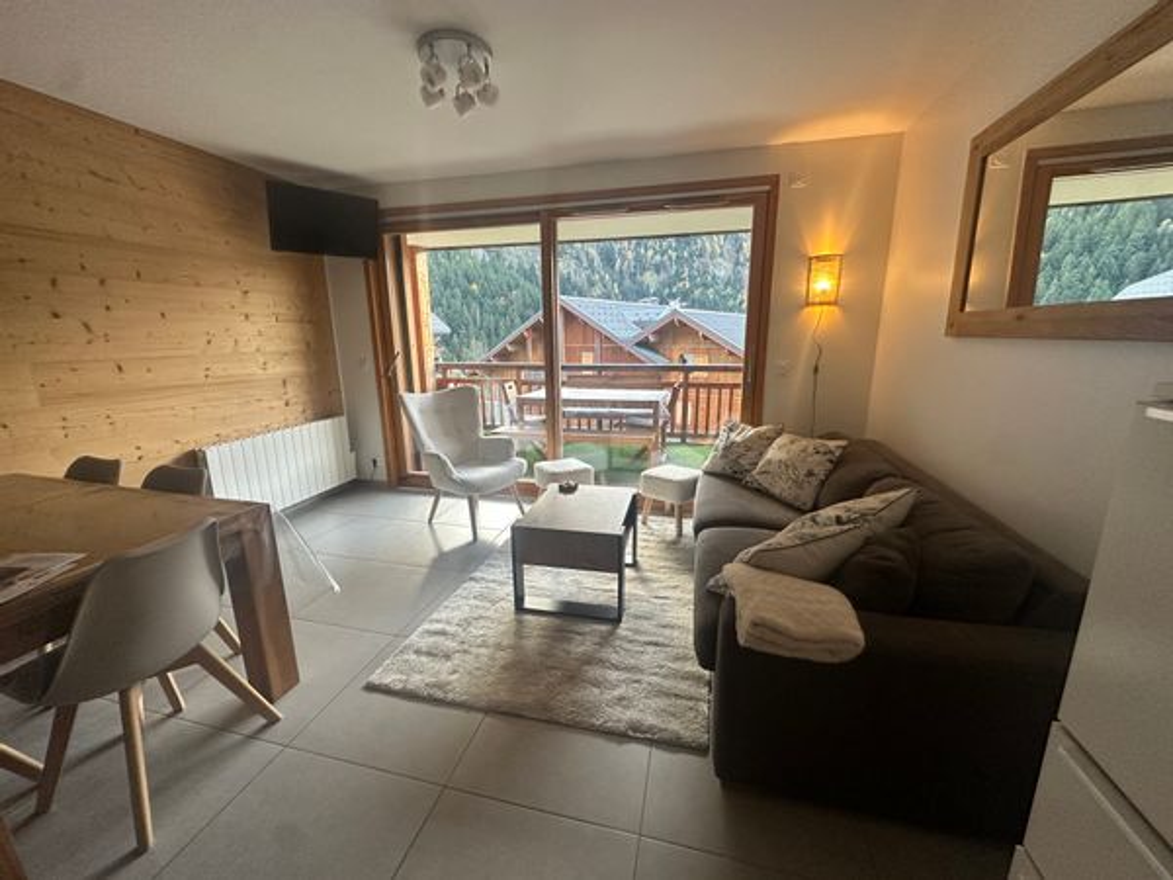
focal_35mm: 14
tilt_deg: -12.9
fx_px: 474
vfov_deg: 85.7
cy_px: 440
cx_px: 586
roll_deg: +0.5
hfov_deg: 102.1
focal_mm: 2.22
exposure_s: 1/99
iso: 250
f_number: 2.2
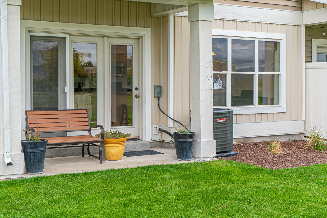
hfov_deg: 38.0
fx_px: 472
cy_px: 90
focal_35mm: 52
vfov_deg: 26.0
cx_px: 127
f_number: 7.1
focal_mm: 35
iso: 500
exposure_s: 1/250
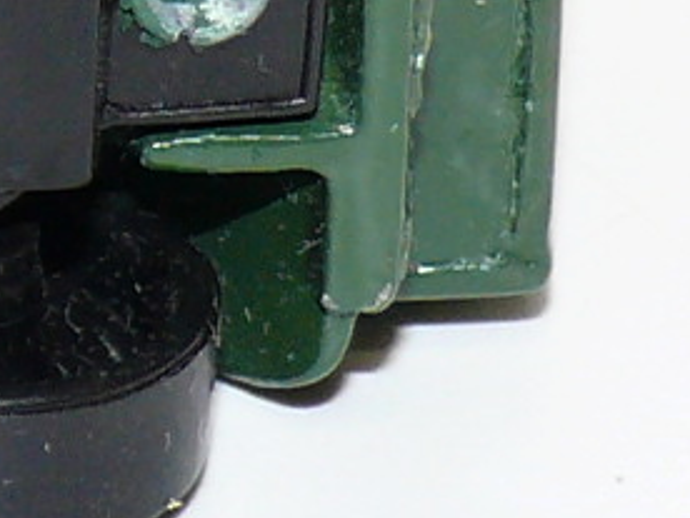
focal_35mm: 504
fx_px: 10046
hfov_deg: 3.9
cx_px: -800
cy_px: -323
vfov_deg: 2.9
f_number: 4
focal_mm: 12.2
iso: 100
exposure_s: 1/30
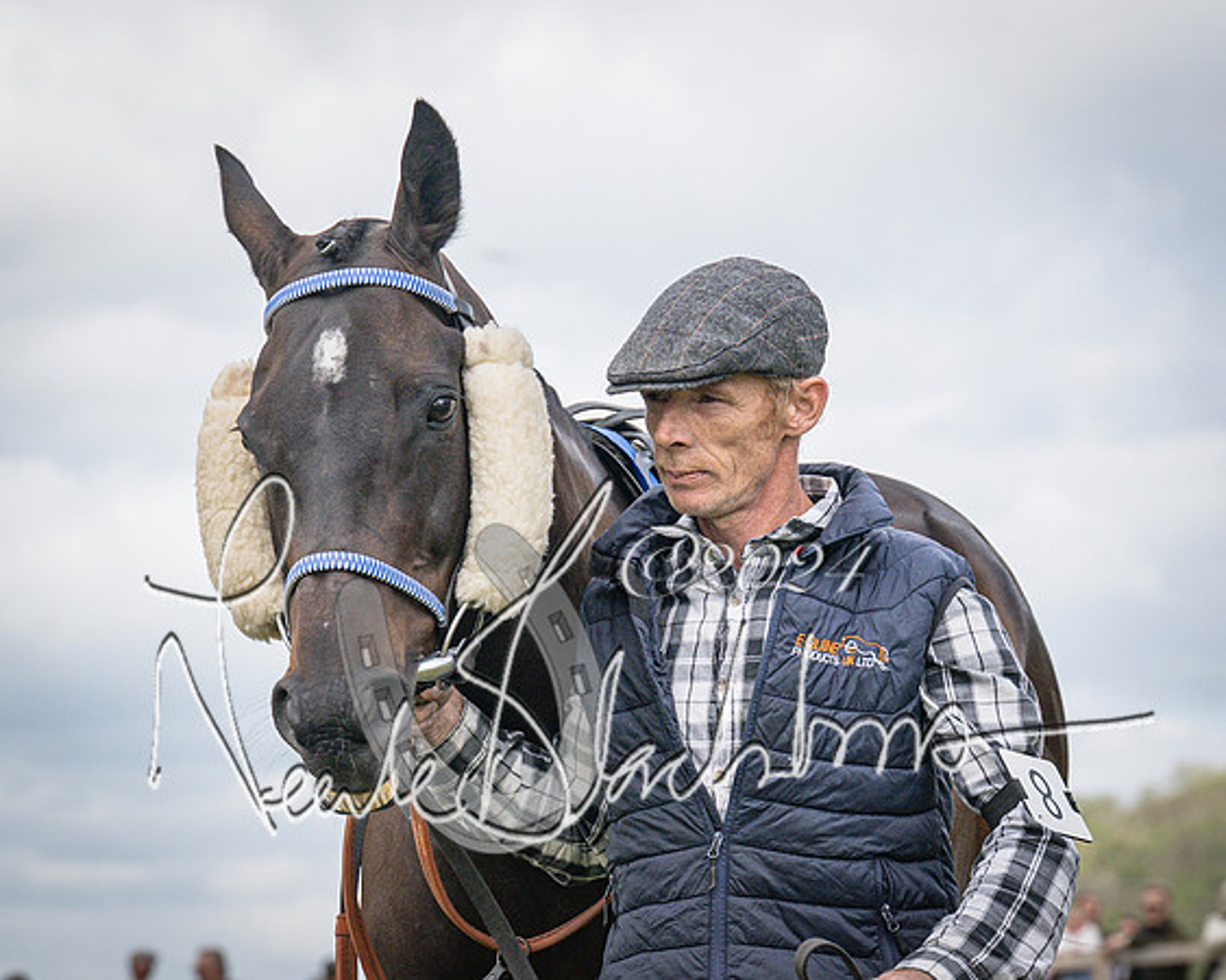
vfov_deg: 6.9
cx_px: 498
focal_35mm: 225
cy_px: 272
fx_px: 8153
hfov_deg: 8.6
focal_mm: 92
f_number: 5
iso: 400
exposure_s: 1/1600
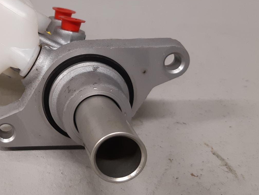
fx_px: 397
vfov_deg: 27.5
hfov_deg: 34.0
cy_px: 84
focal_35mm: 53
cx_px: 20
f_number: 1.7
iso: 125
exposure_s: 1/50
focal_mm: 3.93
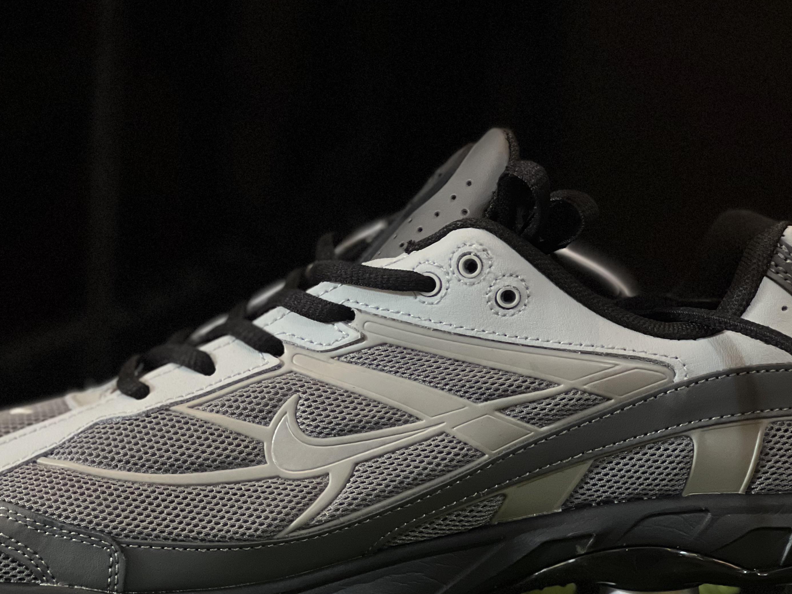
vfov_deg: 13.2
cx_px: 361
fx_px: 2563
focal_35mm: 112
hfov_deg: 17.6
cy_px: 343
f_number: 2.8
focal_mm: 9
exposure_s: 1/40
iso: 320
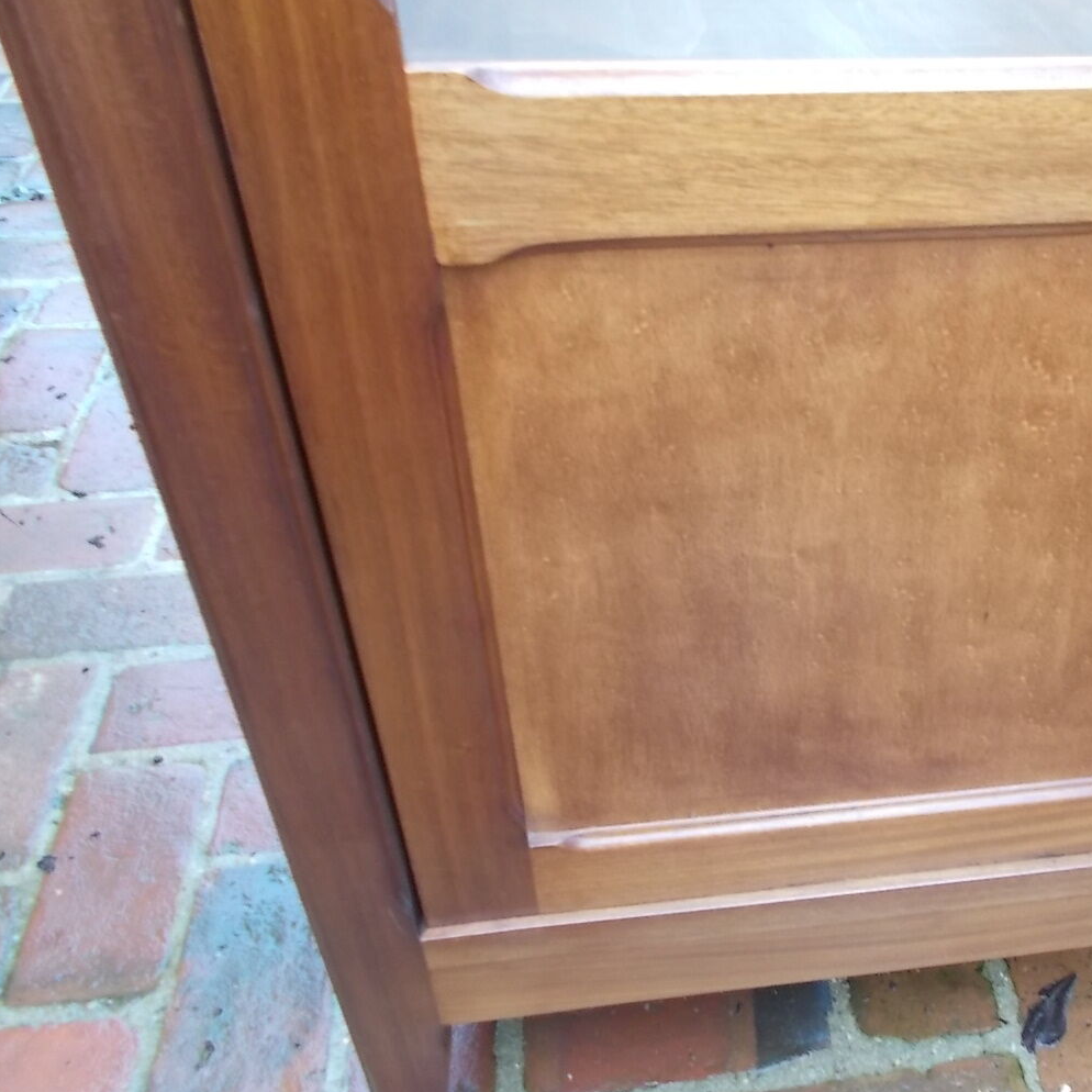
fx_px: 1321
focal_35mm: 37
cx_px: 858
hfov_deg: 43.1
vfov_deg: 44.9
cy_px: 568
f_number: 3.2
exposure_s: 1/25
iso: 200
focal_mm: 4.6
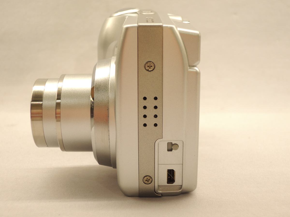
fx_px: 461
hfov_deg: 34.9
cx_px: 145
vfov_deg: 26.6
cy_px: 108
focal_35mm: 55
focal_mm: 9.9
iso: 160
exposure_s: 1/60
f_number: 3.5
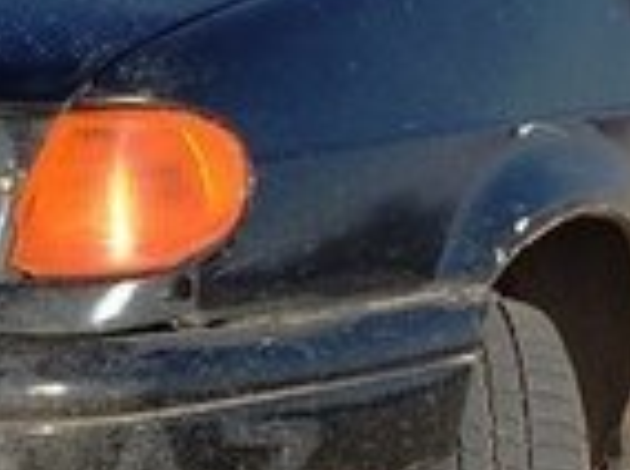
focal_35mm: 135
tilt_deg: -8.3
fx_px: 2453
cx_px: -133
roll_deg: -0.7
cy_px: 486
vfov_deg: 10.8
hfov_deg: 14.2
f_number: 2.2
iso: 32
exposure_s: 1/1325
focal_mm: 4.15
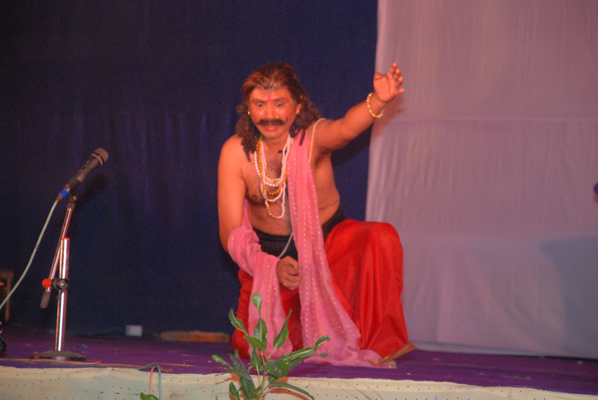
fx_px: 2495
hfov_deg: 13.7
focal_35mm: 150
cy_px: 200
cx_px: 299
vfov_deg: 9.2
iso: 1600
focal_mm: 100
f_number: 5.6
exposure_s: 1/125
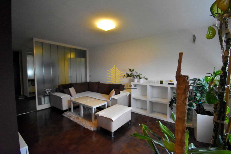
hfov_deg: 100.4
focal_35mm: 15
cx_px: 116
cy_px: 77
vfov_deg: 77.3
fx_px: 96
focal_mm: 10
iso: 3600
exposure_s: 1/125
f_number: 4.5
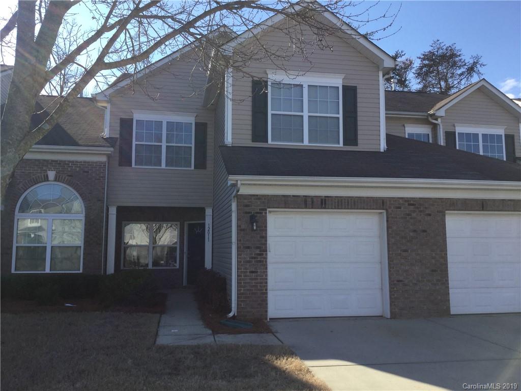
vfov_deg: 45.4
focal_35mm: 31
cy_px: 196
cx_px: 260
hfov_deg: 58.4
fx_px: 467
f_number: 2.4
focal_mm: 3.3
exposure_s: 1/754
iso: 25
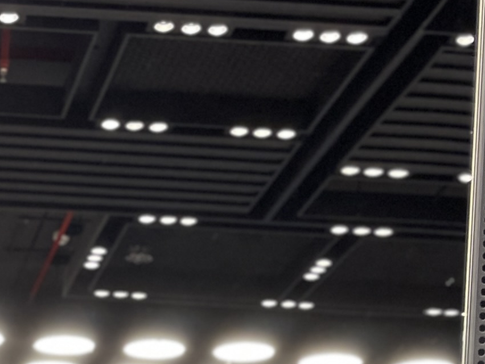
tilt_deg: +2.3
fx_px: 1723
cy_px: 796
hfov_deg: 15.0
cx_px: -223
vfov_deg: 10.7
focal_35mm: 123
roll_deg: -2.8
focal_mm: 4.2
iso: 100
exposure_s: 1/50
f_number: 1.6
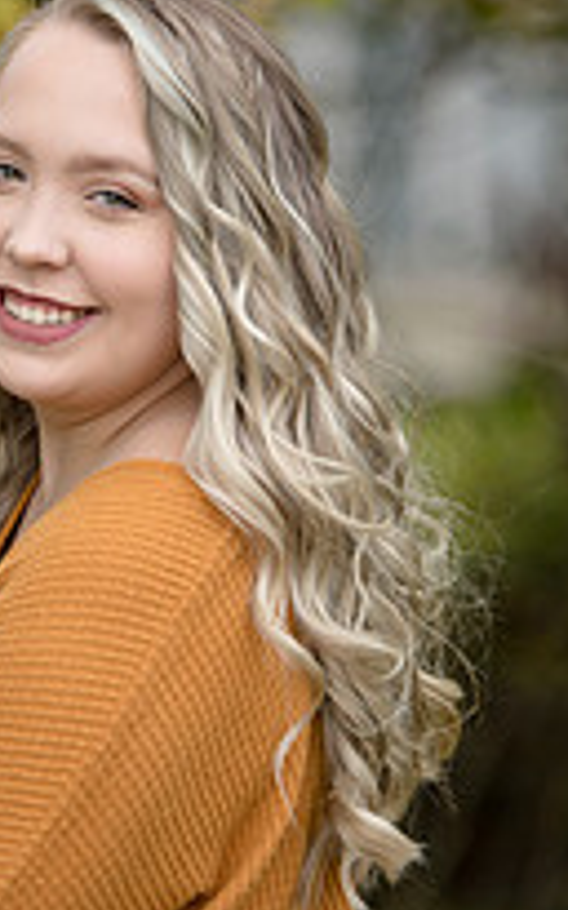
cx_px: 40
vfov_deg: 5.5
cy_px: 462
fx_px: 9418
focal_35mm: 380
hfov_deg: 3.5
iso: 160
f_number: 3.2
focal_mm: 170
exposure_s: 1/320
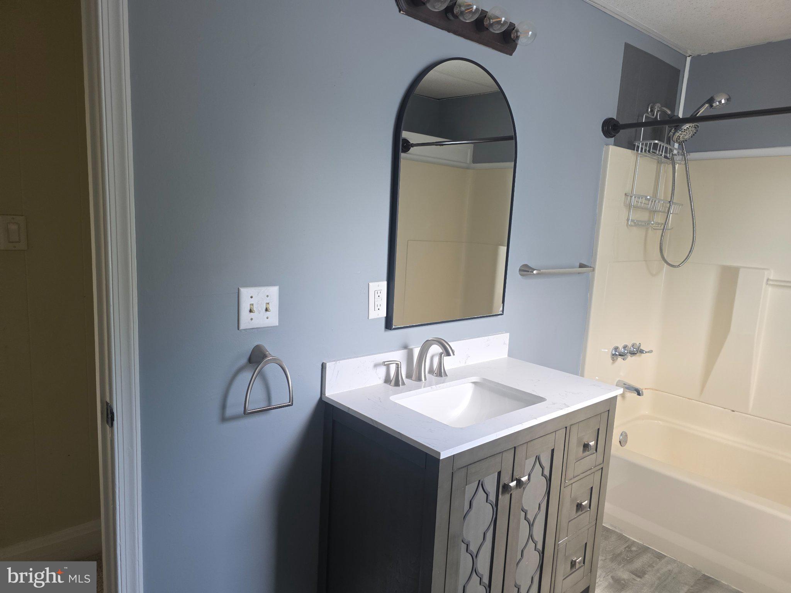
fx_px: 526
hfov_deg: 73.9
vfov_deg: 58.9
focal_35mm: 23
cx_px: 396
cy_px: 296
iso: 200
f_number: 1.7
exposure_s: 1/120
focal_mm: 6.3
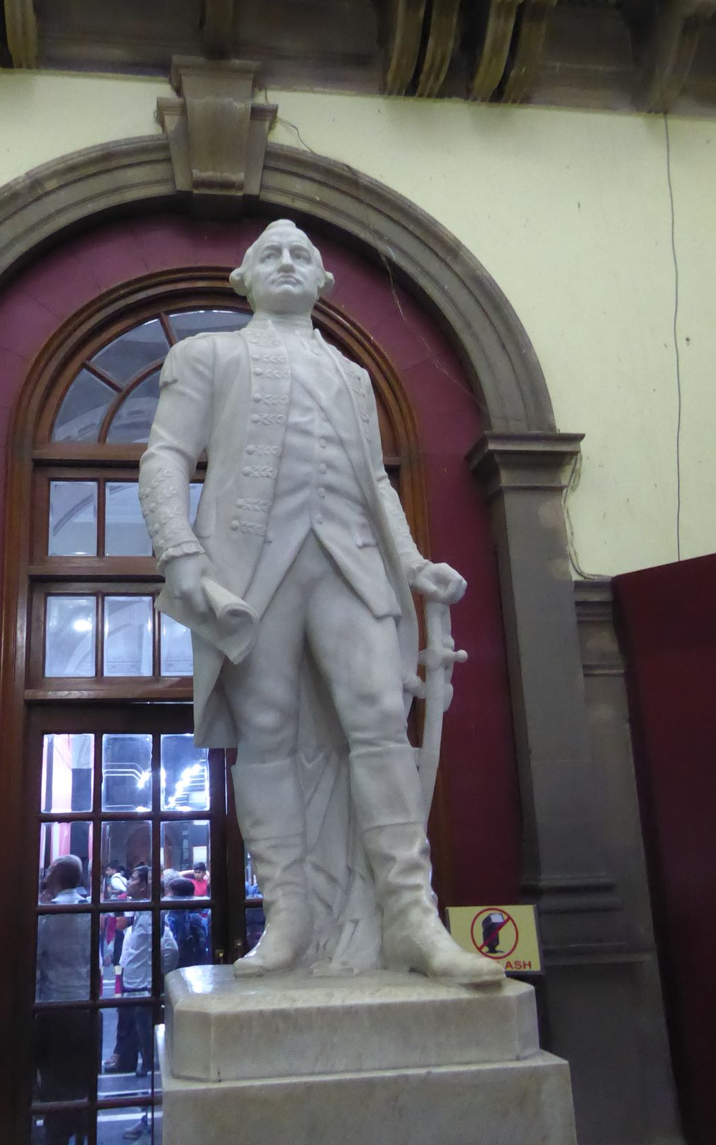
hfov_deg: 37.2
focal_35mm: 34
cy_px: 572
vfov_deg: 56.7
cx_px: 300
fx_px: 1061
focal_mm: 5.4
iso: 1600
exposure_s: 1/25
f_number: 3.5
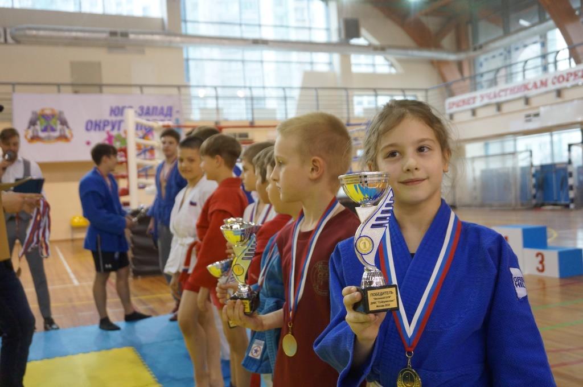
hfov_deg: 53.2
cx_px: 292
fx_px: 582
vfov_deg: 36.8
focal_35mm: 36
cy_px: 194
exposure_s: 1/250
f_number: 4.5
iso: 2000
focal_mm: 24
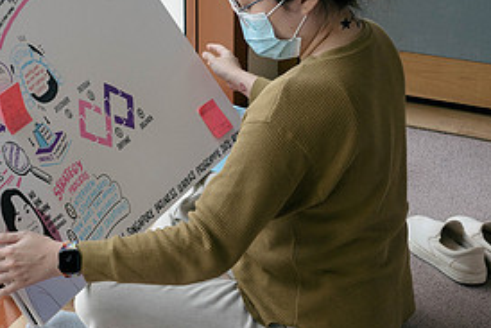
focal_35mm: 99
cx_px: 91
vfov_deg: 13.8
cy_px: 141
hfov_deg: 20.3
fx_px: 1351
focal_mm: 22
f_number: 4
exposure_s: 1/200
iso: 200
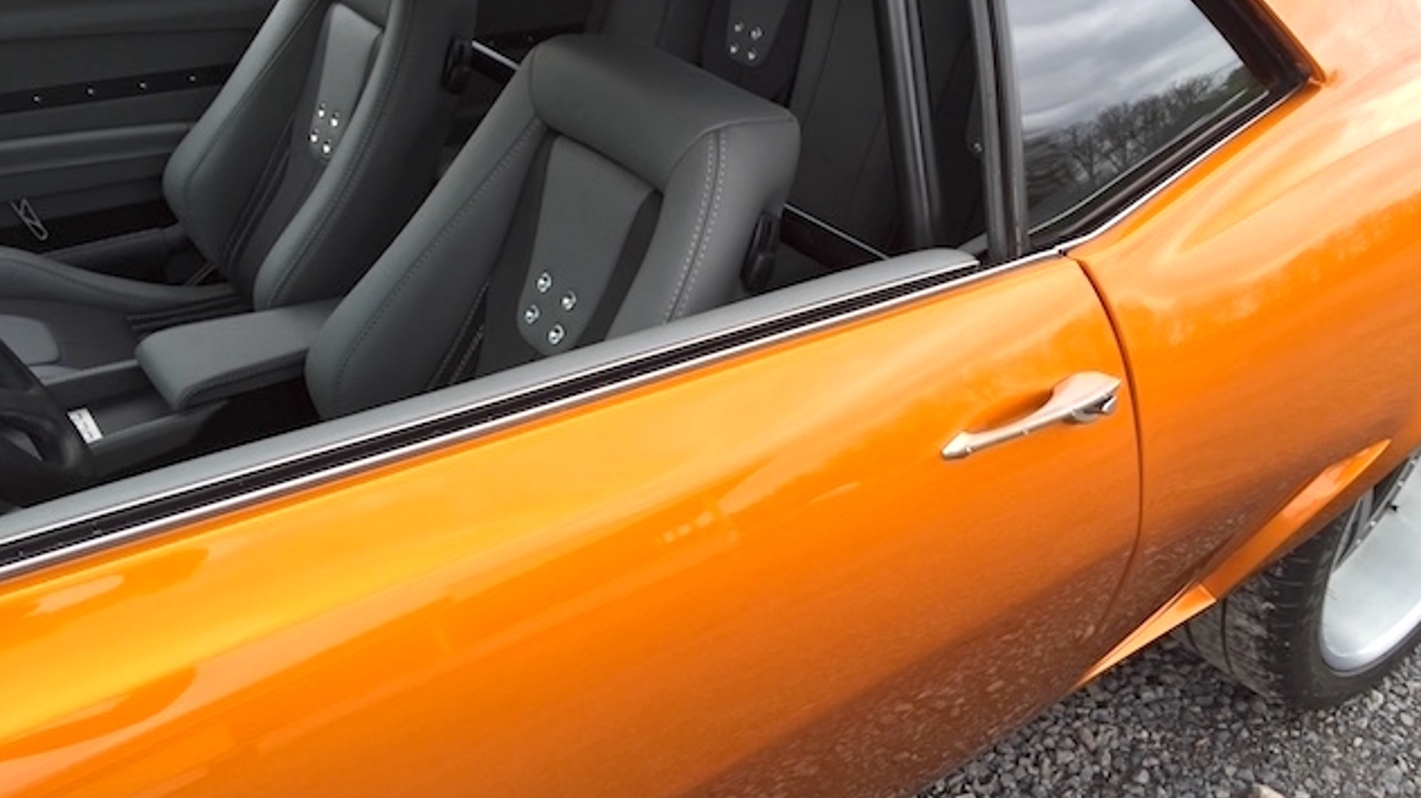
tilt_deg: -28.5
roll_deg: -2.7
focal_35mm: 32
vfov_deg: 36.4
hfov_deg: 61.0
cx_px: 713
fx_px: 1205
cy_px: 297
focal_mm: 4.15
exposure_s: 1/210
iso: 32
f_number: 2.2
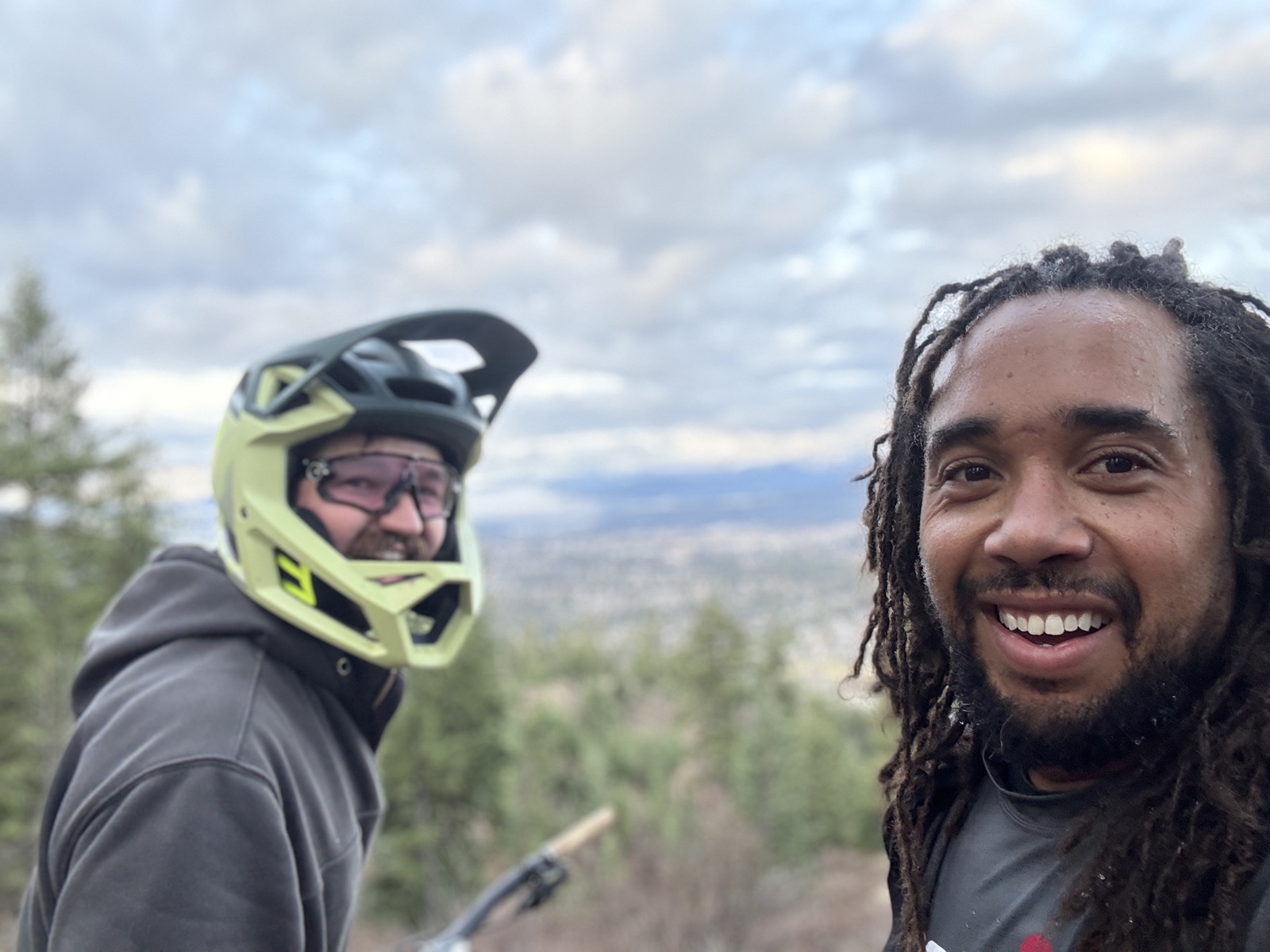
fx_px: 1101
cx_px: 635
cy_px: 476
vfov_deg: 46.8
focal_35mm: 30
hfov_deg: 60.0
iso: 80
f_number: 1.9
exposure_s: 1/87
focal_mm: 2.69
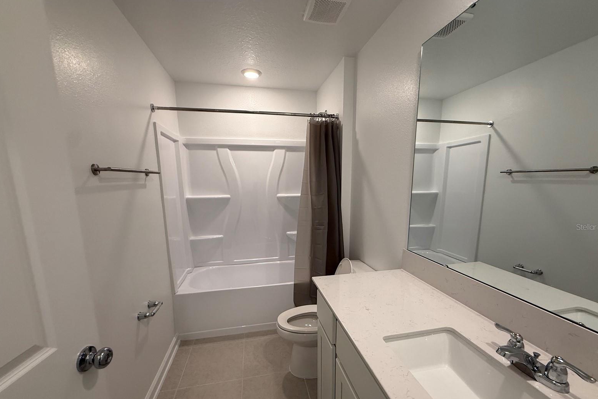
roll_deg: +1.5
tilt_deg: -7.6
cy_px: 227
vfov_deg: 76.9
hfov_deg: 100.4
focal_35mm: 15
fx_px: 249
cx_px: 305
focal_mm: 2.22
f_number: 2.2
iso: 125
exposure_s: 1/120
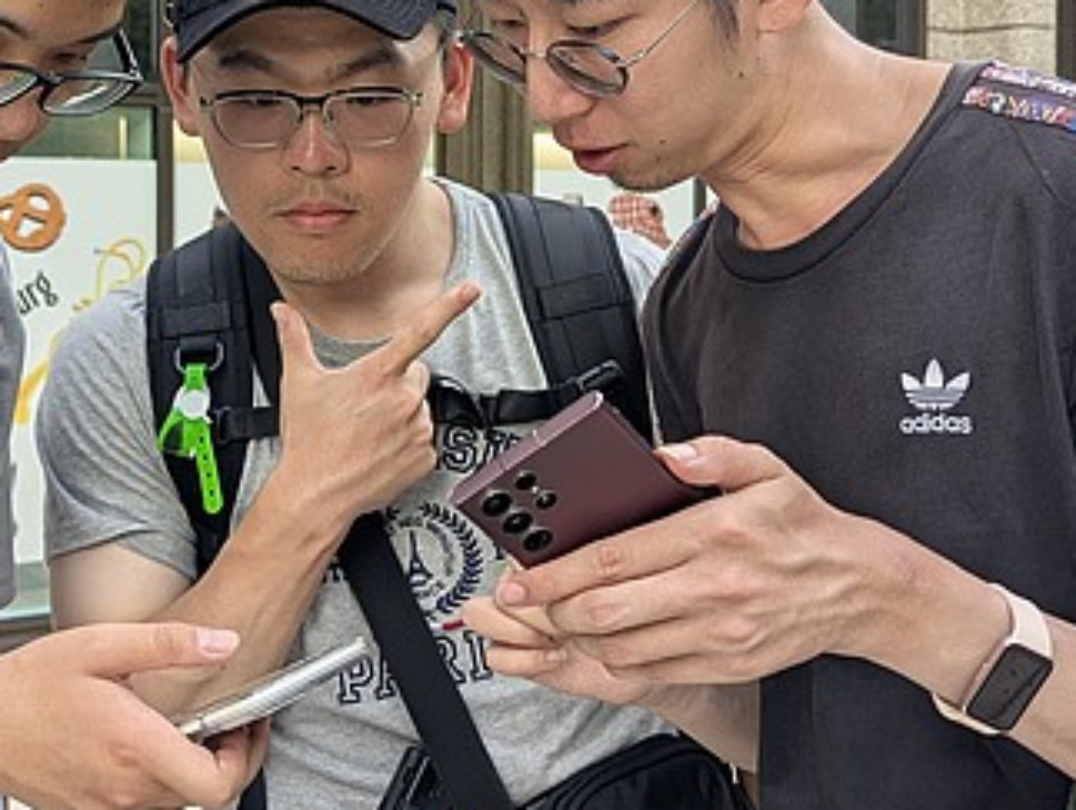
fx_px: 1805
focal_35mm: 58
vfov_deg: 25.1
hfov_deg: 32.9
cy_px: 235
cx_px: 343
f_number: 1.85
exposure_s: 1/151
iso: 37
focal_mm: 6.81
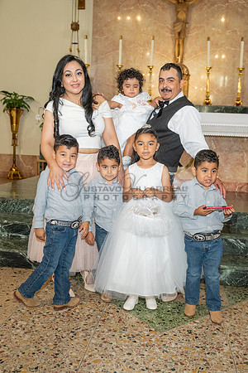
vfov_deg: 52.1
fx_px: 381
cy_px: 191
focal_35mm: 37
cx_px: 127
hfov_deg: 36.1
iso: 1250
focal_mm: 24
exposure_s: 1/200
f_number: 3.5
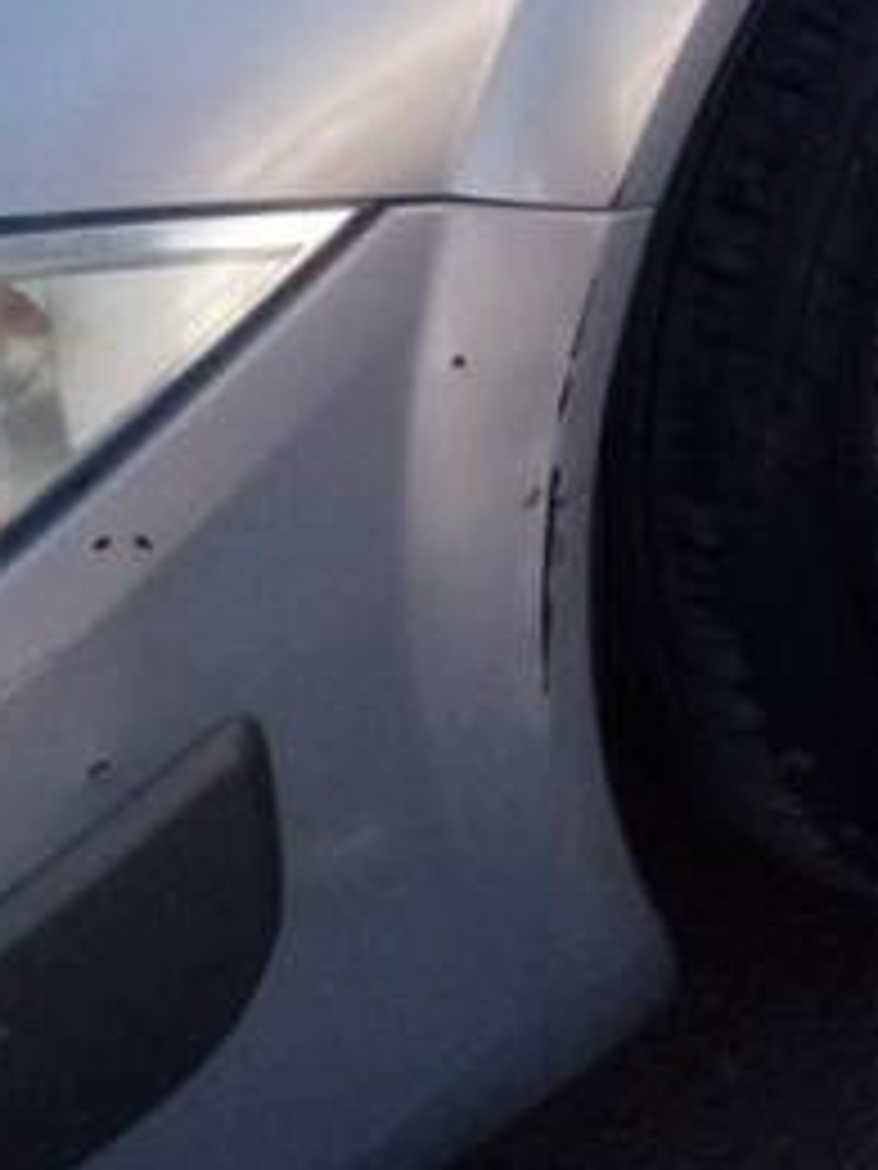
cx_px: 1369
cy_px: -718
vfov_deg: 19.0
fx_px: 2942
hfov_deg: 15.5
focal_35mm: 87
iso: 103
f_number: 1.8
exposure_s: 1/314
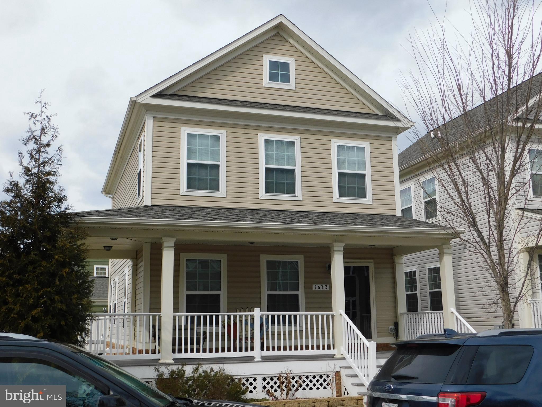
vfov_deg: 36.0
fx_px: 626
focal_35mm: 40
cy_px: 204
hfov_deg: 46.8
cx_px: 271
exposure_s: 1/1000
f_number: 3.6
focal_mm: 7.1
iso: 125
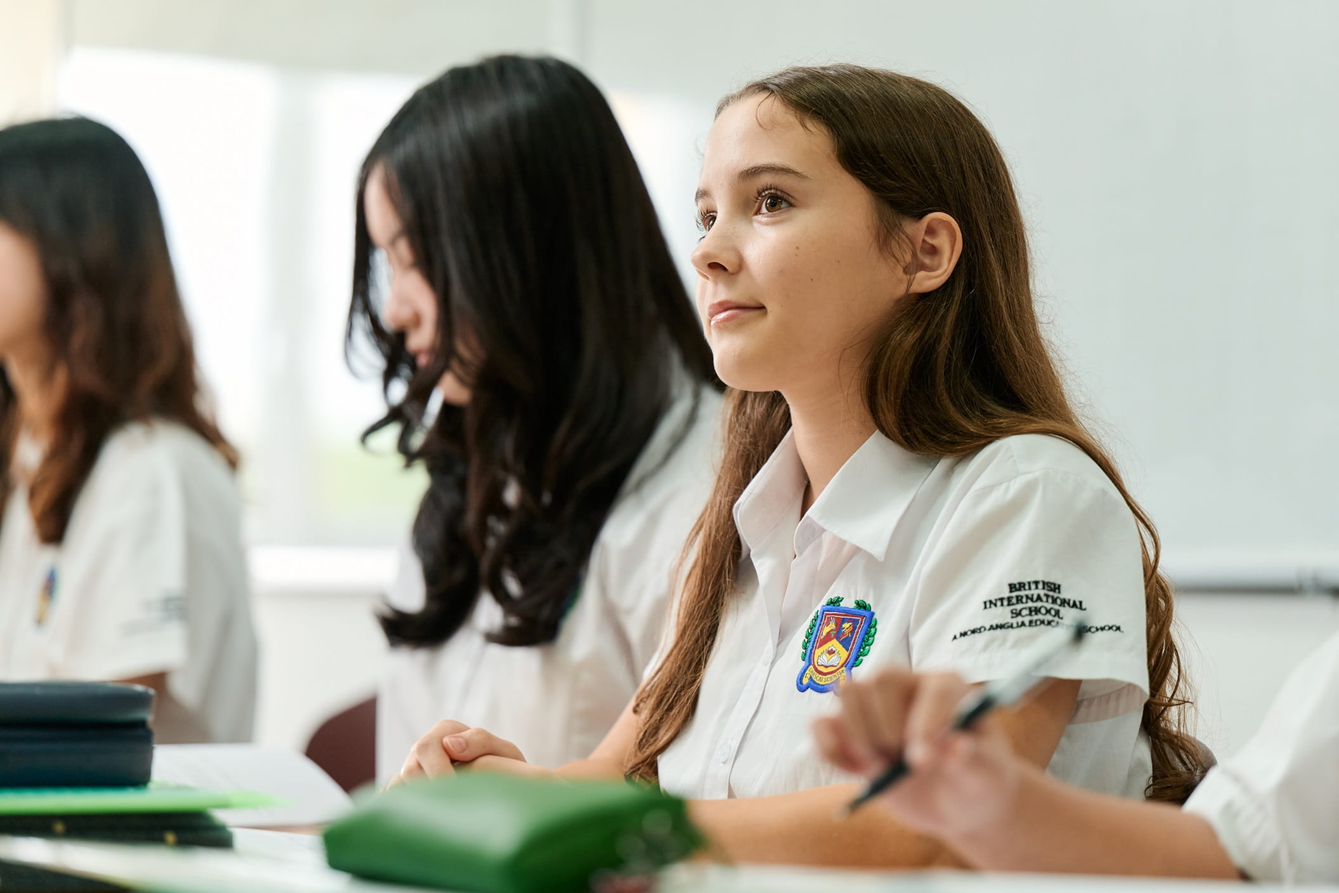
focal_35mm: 115
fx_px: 4277
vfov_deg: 11.9
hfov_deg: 17.8
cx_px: 670
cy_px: 446
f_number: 2.8
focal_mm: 115
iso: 400
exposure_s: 1/200
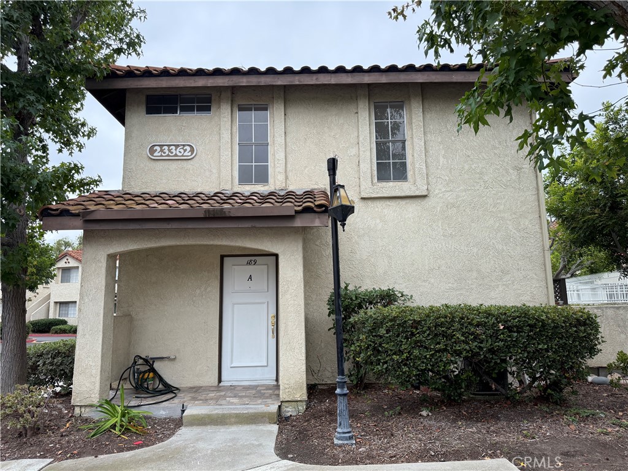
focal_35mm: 24
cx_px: 314
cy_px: 236
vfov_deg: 56.8
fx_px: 435
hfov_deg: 71.6
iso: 100
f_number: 1.78
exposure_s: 1/1361
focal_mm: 6.76
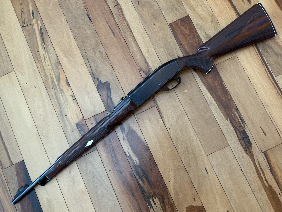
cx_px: 141
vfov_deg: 48.2
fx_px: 236
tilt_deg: -83.2
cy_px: 106
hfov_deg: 61.7
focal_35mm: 29
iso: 80
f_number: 1.8
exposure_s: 1/60
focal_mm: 3
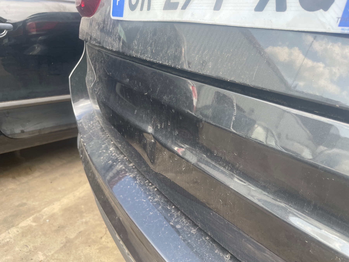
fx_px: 262
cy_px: 131
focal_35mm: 26
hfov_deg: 67.3
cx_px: 174
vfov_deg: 53.1
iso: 32
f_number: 1.6
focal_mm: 4.2
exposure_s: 1/264
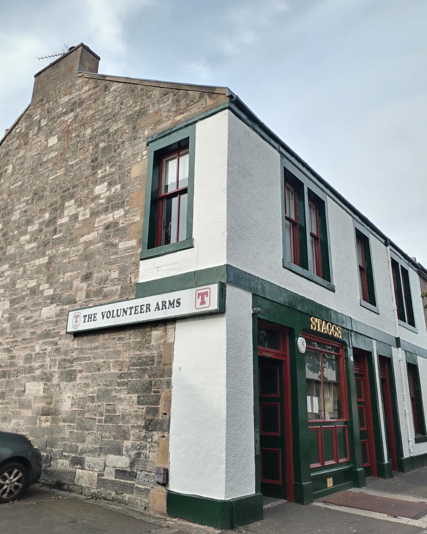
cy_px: 266
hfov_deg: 51.5
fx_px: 442
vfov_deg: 62.2
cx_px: 211
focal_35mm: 28
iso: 100
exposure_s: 1/599
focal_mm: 4.75
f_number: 1.8
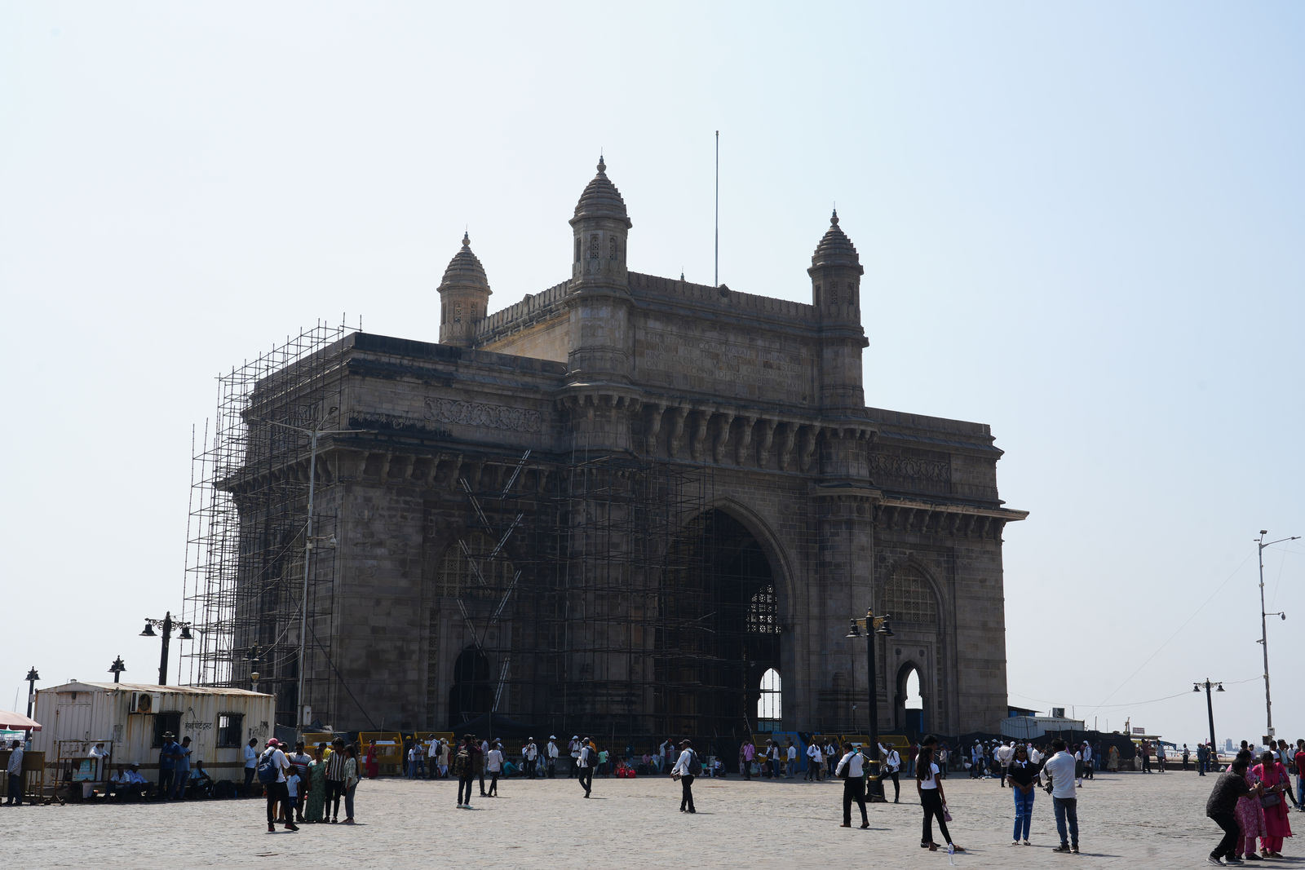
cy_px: 435
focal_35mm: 42
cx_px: 652
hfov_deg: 46.4
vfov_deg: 31.9
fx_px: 1523
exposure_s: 1/160
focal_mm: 42
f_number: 10
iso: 100
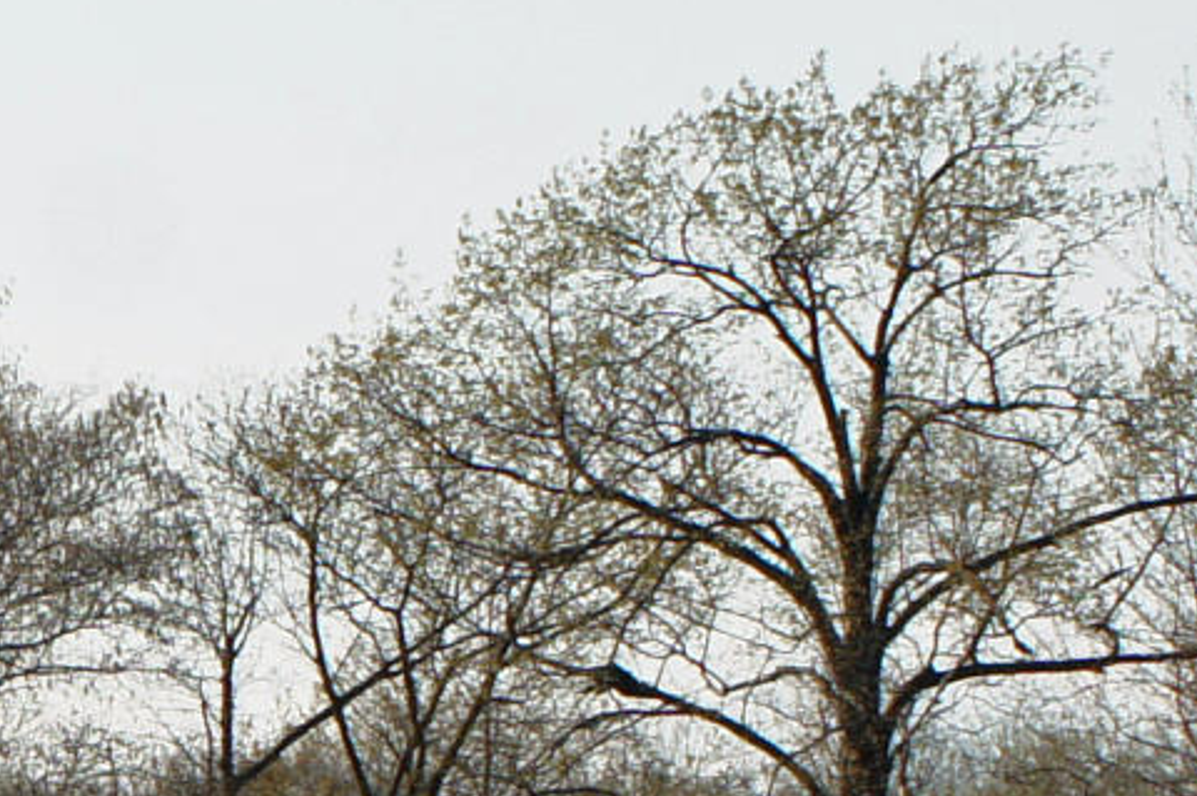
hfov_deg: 8.3
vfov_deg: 5.6
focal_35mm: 244
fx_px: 8105
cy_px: 559
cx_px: -451
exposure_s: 1/160
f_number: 8
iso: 200
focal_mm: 26
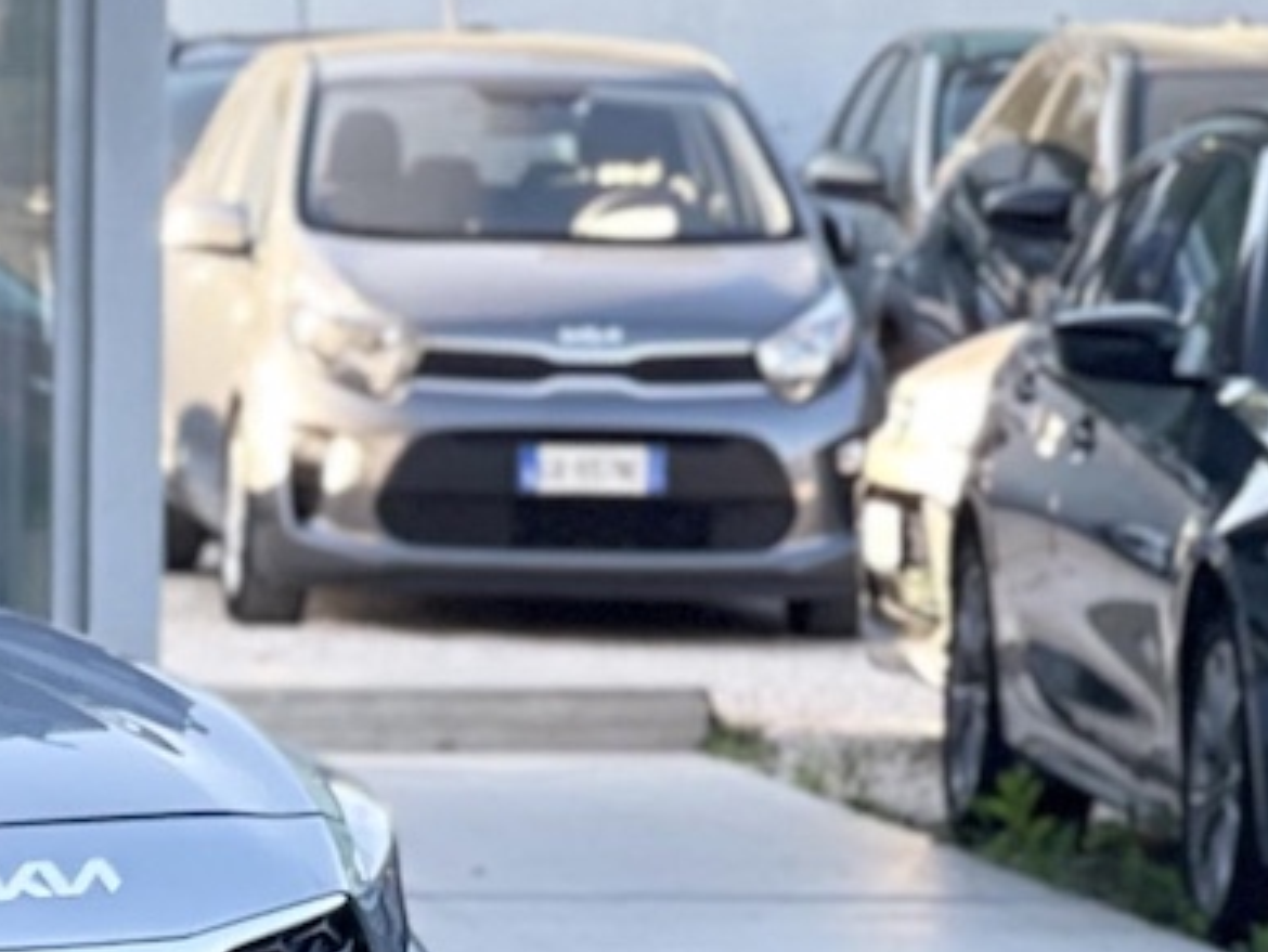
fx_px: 10226
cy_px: 1059
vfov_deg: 5.3
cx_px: -1367
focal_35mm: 279
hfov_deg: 6.8
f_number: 2.2
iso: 40
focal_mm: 7.5
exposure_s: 1/121
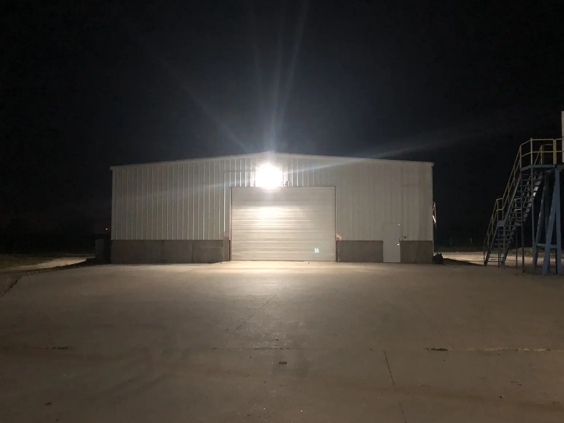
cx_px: 292
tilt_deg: +3.8
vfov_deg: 48.2
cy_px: 212
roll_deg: +0.0
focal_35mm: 29
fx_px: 473
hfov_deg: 61.6
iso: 100
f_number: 1.8
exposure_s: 1/6
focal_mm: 4
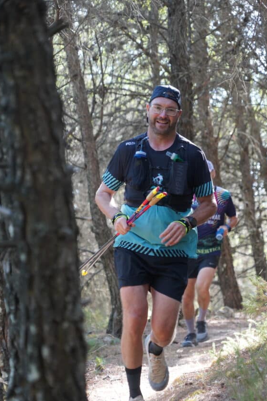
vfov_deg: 10.5
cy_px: 243
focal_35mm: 196
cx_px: 144
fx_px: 2179
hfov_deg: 7.0
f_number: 6.3
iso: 2000
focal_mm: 160
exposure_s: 1/200
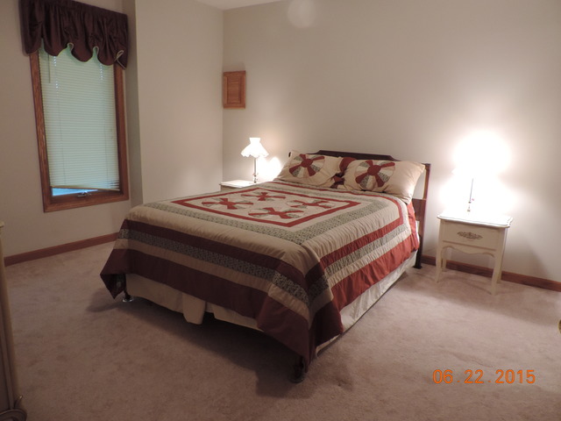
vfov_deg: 56.8
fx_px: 389
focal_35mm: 24
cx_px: 280
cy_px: 210
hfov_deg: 71.6
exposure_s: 1/25
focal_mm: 4.3
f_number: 3
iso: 400
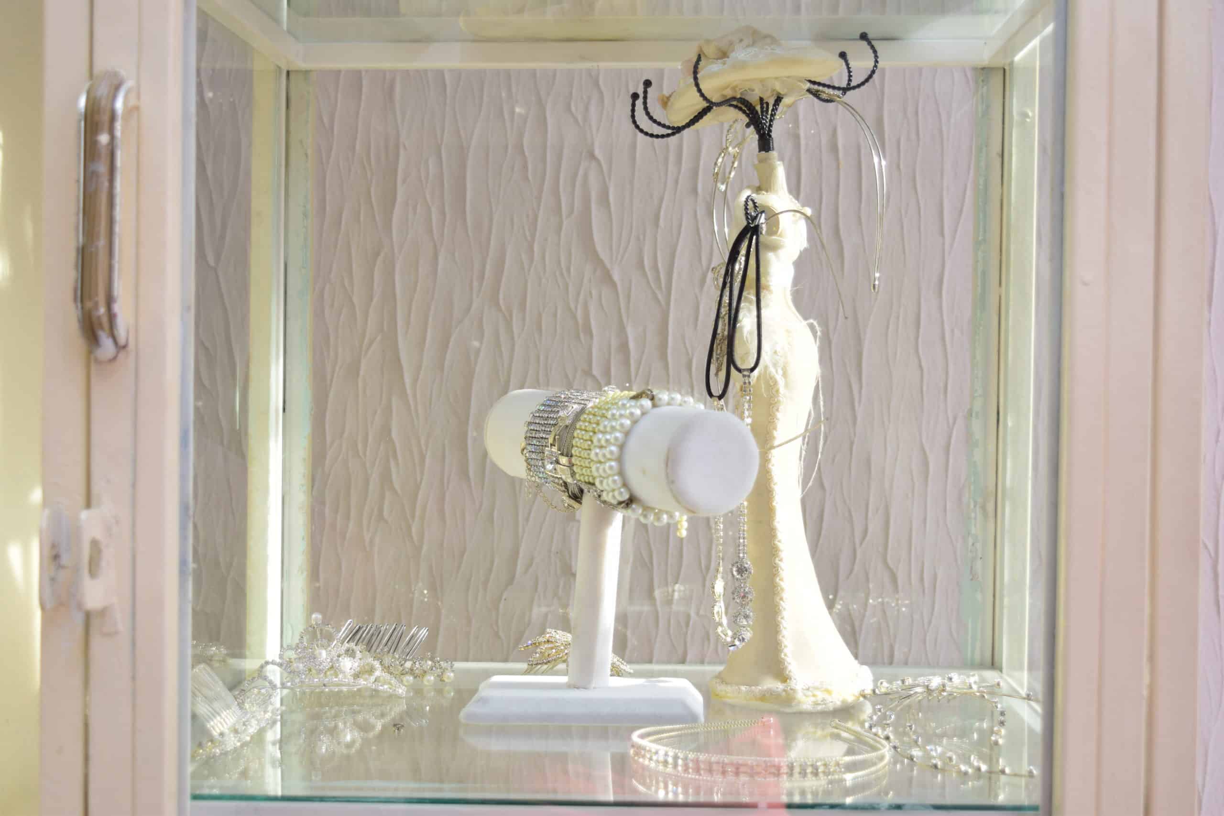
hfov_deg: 38.9
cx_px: 612
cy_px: 408
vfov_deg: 26.5
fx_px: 1734
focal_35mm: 51
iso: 160
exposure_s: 1/60
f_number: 5
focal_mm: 34
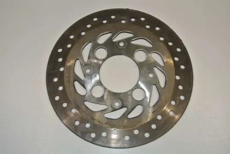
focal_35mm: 44
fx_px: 281
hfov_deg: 44.5
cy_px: 77
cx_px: 115
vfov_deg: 30.6
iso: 200
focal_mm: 16.3
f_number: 4.2
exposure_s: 1/60
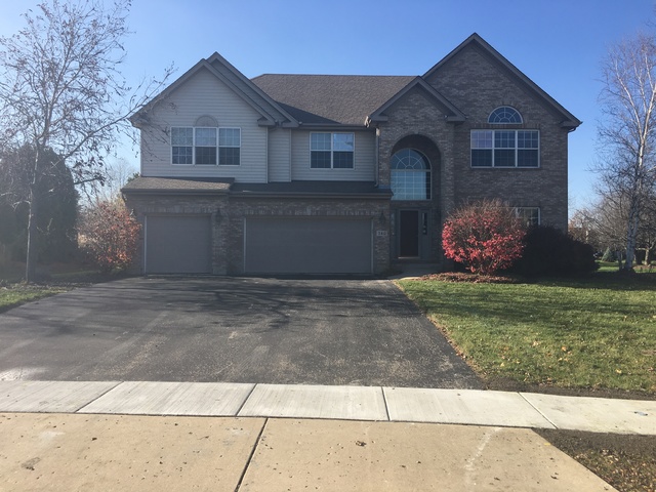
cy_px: 246
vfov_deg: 48.2
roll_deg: -0.2
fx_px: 550
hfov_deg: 61.7
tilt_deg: +2.1
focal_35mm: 29
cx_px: 328
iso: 25
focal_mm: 4.15
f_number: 2.2
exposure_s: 1/884
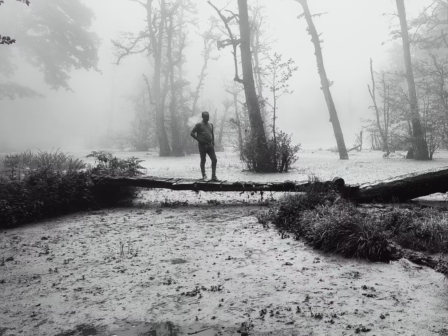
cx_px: 337
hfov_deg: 47.1
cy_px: 168
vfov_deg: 37.7
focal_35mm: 38
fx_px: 492
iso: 50
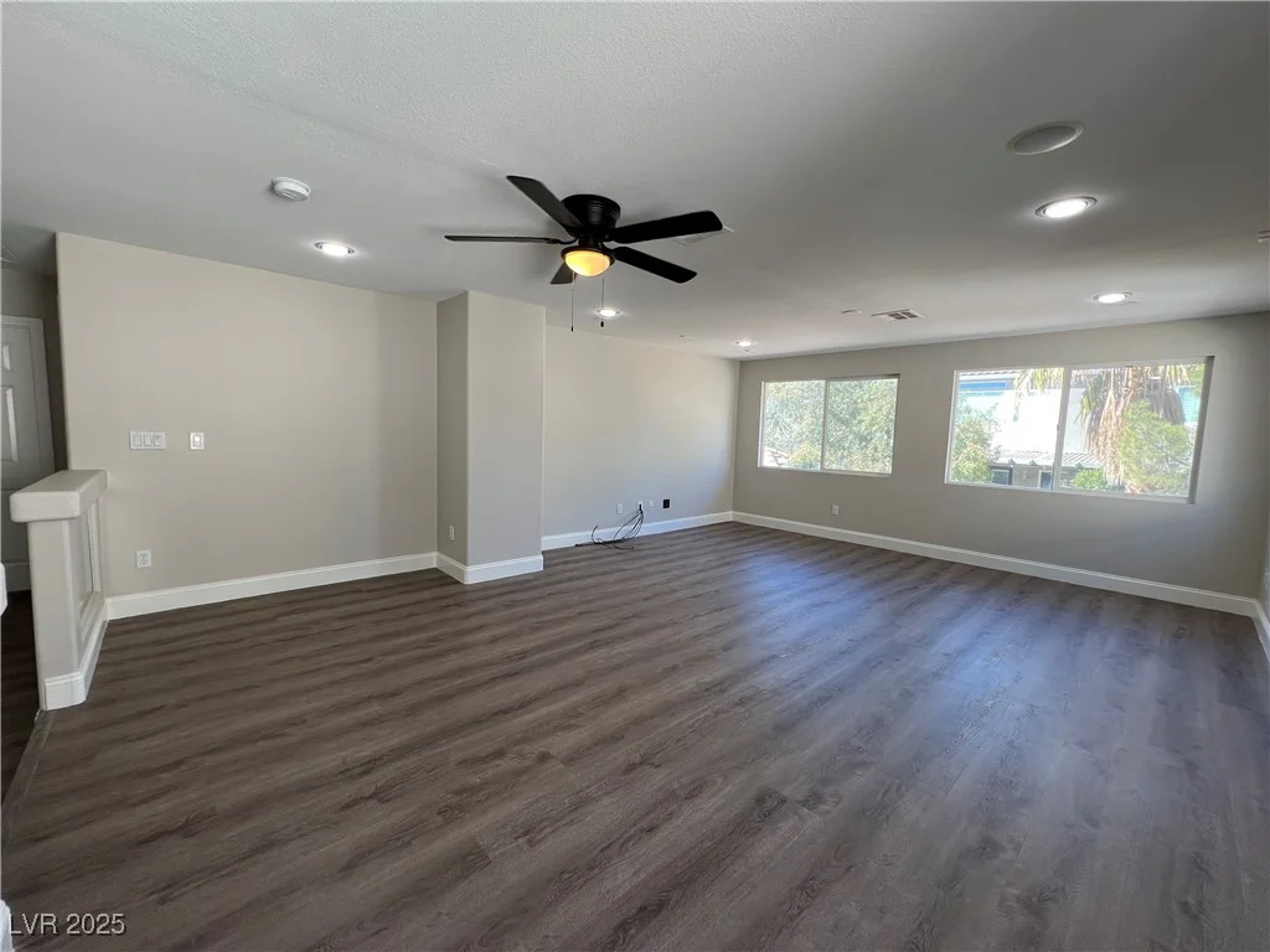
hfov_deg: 106.2
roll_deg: -1.3
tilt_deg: -5.1
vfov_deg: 89.9
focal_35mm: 13
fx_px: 477
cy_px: 476
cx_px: 635
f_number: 1.8
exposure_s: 1/120
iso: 50
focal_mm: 1.57
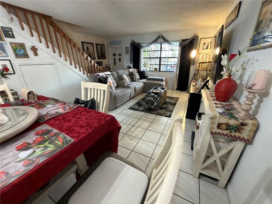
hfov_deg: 102.1
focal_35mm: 14
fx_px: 110
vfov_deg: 85.7
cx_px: 136
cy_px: 102
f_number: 2.2
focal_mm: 2.22
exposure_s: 1/30
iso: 200
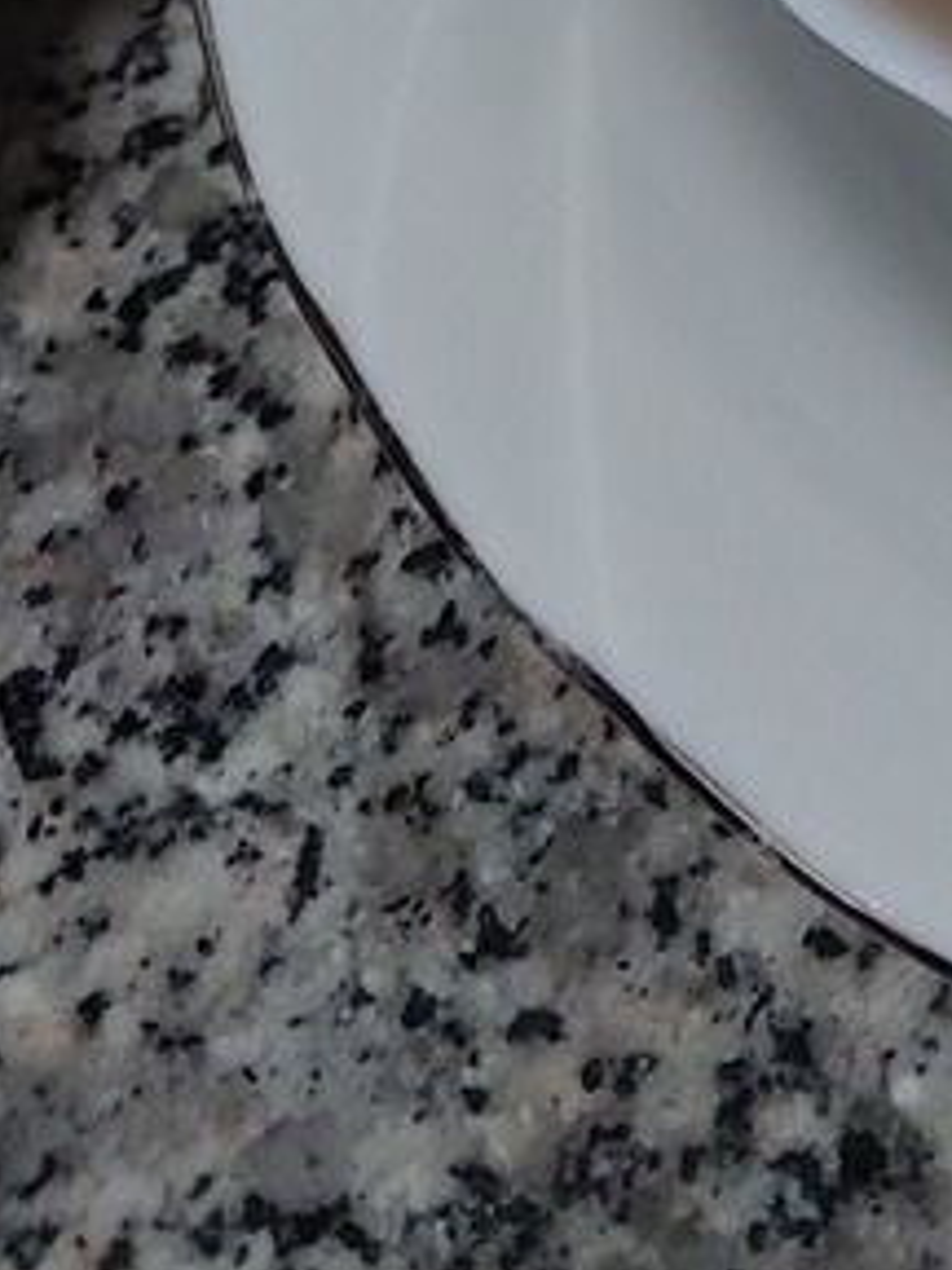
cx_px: 1503
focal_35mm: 96
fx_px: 3520
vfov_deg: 18.0
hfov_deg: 14.2
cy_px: -688
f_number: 1.8
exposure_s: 1/24
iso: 320
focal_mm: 4.6
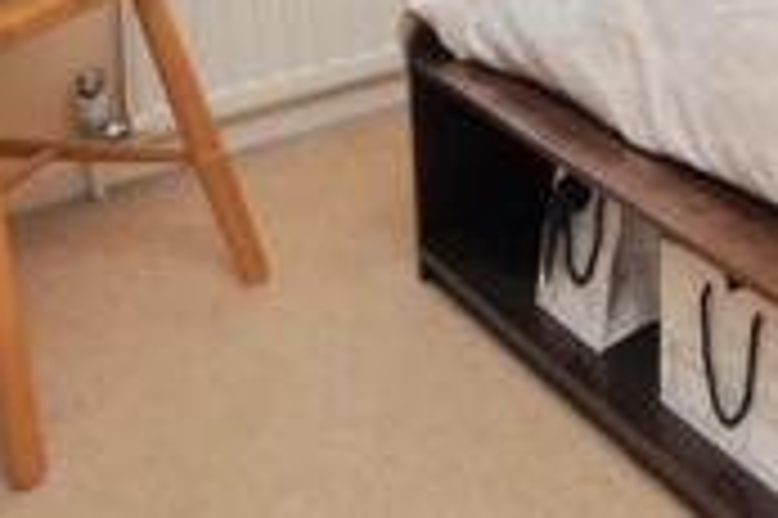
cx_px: 1039
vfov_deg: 18.7
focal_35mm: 57
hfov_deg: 28.2
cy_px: -401
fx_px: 1231
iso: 400
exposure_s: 1/80
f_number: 4.5
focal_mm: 10
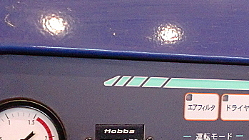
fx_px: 462
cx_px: 176
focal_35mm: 70
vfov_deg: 16.7
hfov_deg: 29.8
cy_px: 156
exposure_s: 1/60
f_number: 3.1
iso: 800
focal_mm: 6.3
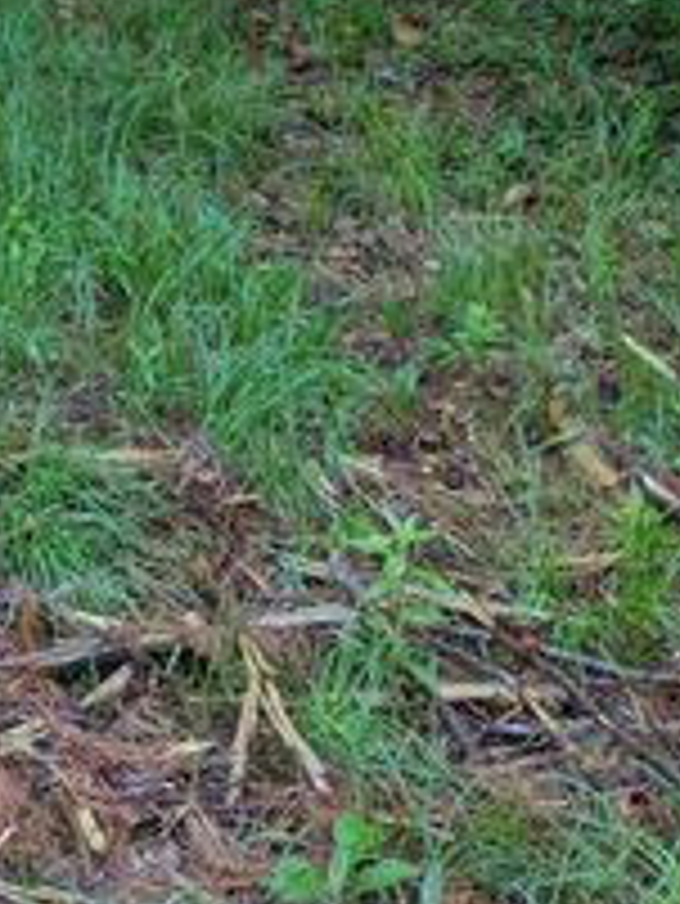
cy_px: -430
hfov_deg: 16.5
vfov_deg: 20.4
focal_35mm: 83
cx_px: -293
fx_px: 2172
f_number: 1.89
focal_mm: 5.43
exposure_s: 1/100
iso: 63
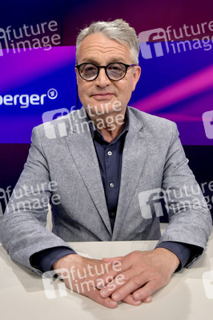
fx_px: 276
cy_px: 160
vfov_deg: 60.3
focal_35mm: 31
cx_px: 106
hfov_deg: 42.3
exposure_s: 1/200
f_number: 6.3
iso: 2500
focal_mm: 31
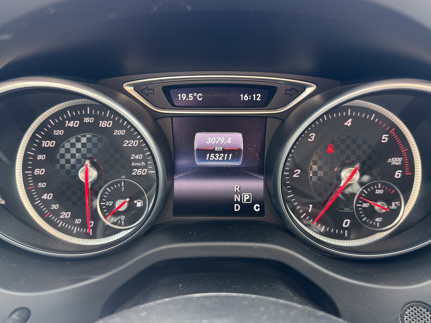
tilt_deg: -19.5
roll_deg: +0.3
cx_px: 215
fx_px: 398
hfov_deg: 56.8
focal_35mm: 32
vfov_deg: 44.2
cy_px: 157
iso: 100
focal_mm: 6.76
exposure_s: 1/60
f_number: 1.78
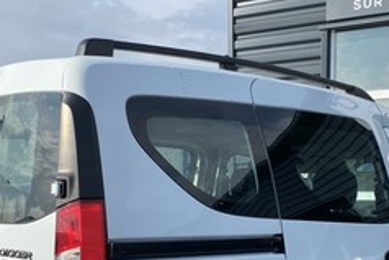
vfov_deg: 22.8
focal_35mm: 58
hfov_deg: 34.5
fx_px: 627
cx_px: 203
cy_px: 236
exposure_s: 1/3125
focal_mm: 4.25
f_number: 1.8
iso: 32
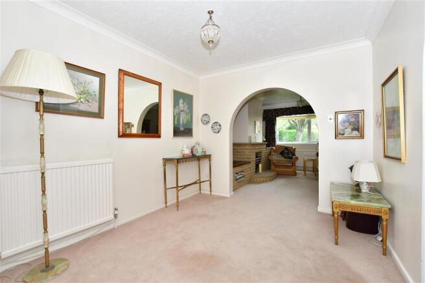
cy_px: 142
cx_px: 212
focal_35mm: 15
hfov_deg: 100.4
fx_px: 177
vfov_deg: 77.3
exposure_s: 1/60
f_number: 7.1
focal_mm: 10
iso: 800
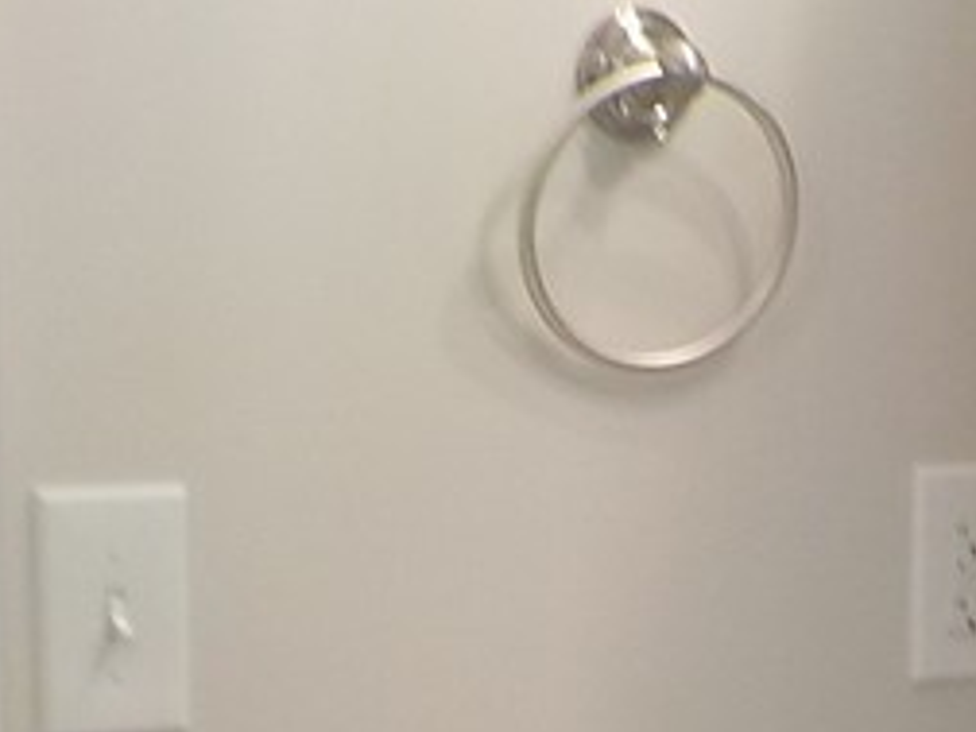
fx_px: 3440
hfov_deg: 15.9
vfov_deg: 11.8
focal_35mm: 122
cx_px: 887
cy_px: 988
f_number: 3.3
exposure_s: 1/30
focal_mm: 4.1
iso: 220
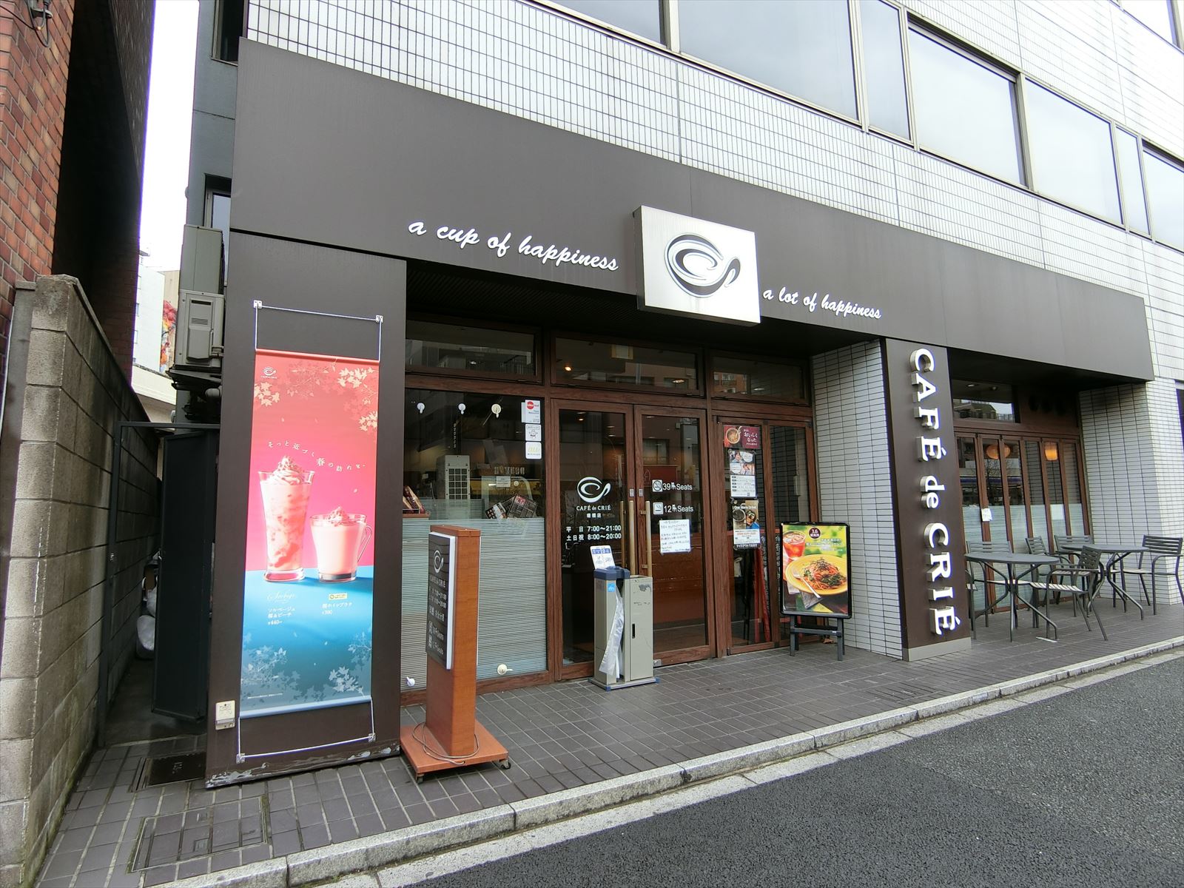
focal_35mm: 19
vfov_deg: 68.7
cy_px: 444
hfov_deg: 84.7
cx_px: 592
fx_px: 650
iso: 80
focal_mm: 4.06
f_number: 2.7
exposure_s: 1/200
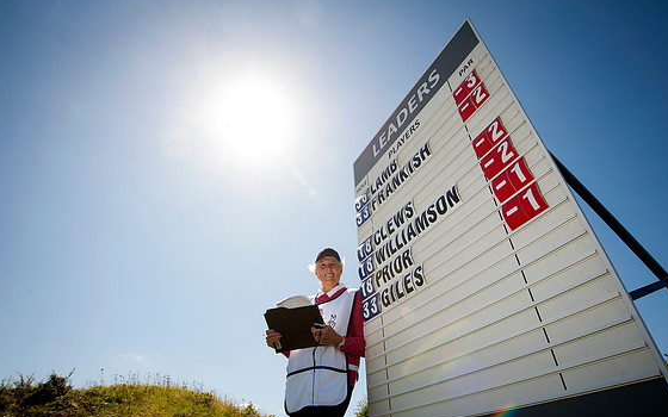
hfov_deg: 88.0
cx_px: 340
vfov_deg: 62.1
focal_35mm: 19
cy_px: 224
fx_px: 346
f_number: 10
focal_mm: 18
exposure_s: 1/200
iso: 200
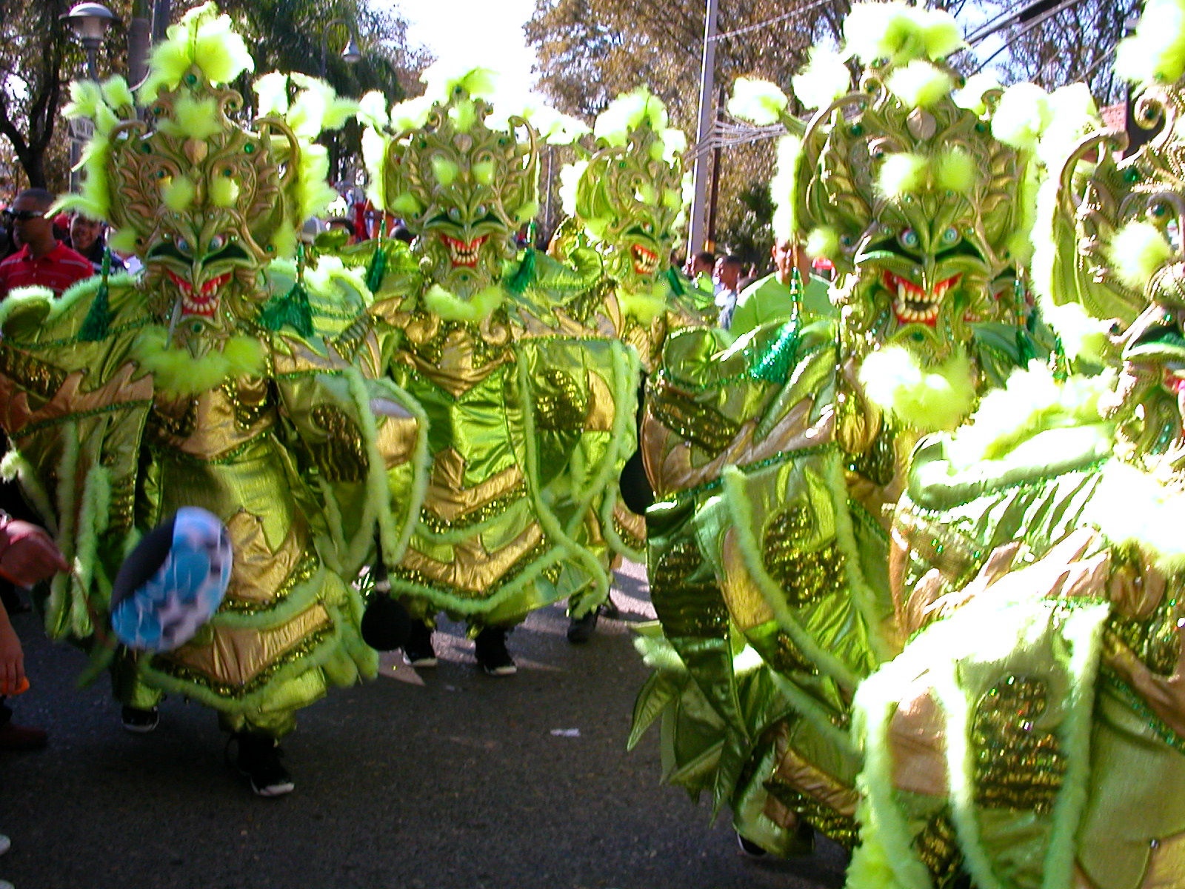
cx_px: 592
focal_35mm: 37
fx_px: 1267
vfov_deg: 38.7
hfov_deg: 50.1
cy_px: 444
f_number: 4.5
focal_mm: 5.6
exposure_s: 1/199
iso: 100
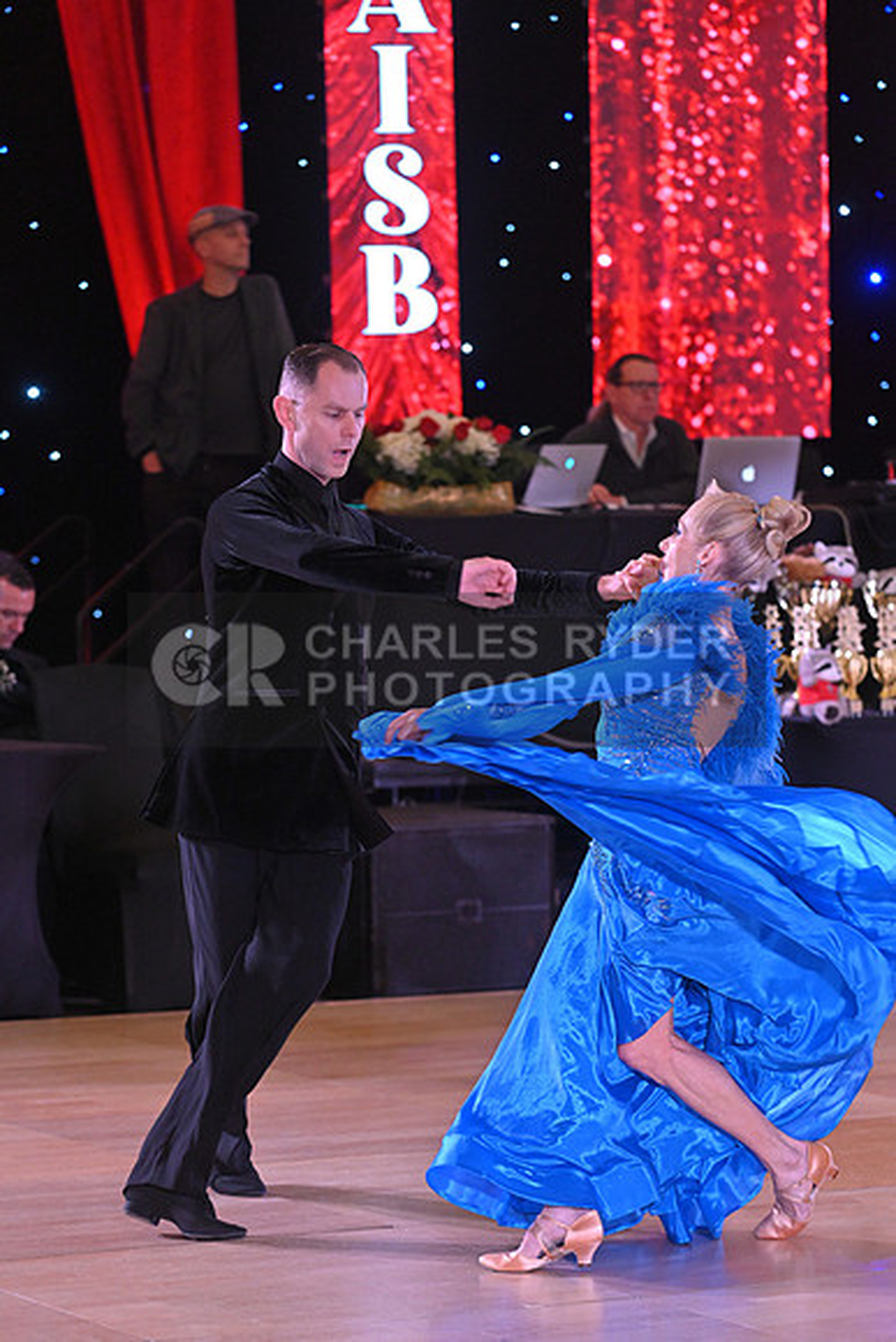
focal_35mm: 145
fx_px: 5410
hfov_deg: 9.5
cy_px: 671
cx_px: 448
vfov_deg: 14.2
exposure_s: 1/400
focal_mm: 145
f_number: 4.5
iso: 3200
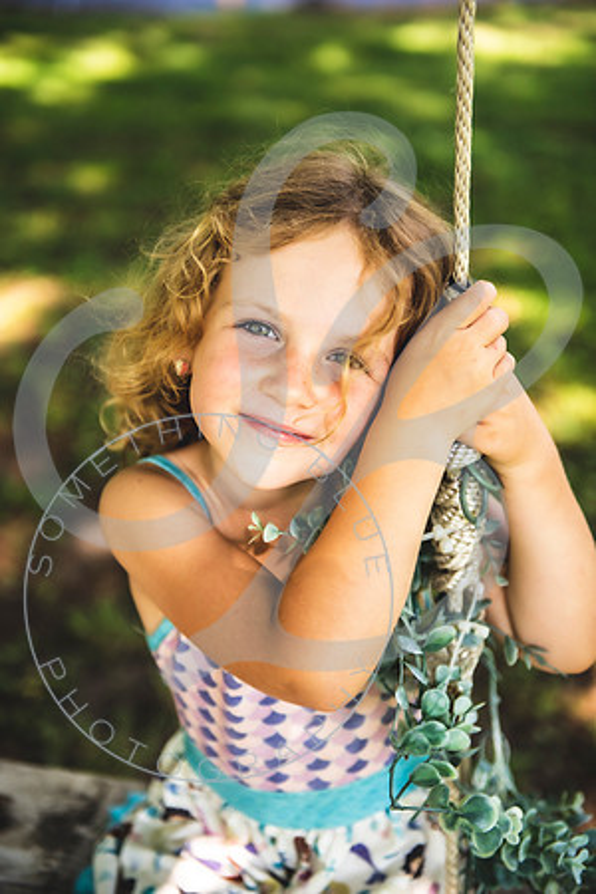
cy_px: 447
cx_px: 298
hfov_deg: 24.2
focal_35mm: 56
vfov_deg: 35.6
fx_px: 1391
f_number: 2.8
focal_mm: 56
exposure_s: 1/200
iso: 100
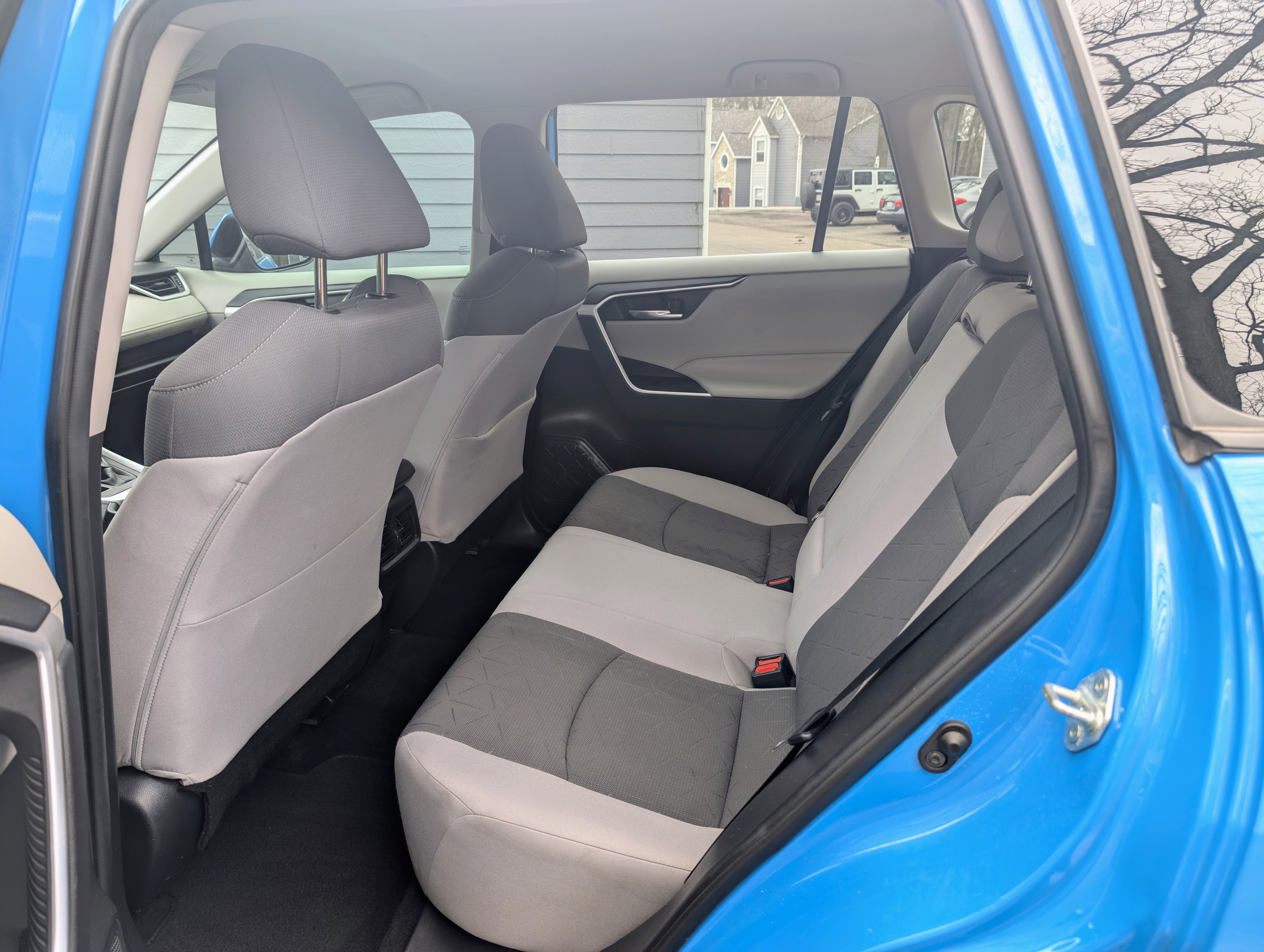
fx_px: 878
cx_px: 632
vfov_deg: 56.9
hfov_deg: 71.5
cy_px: 476
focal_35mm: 24
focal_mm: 6.9
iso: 18
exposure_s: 1/25
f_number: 1.68
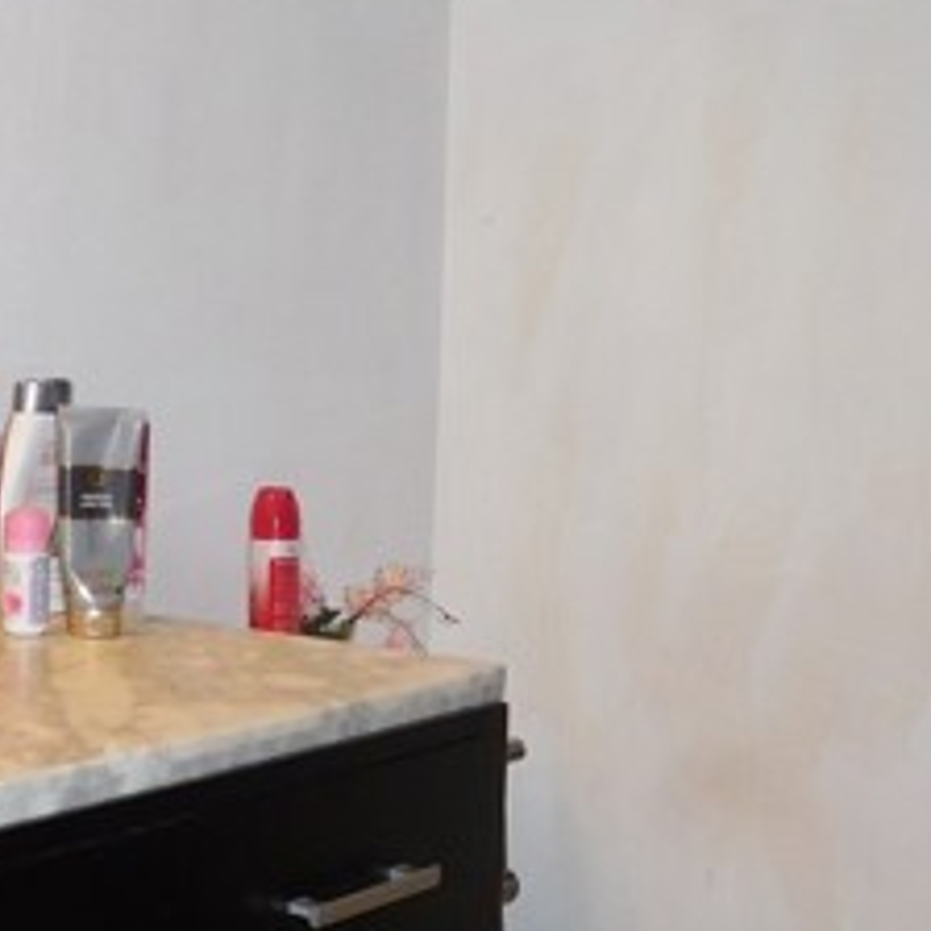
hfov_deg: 24.6
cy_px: 536
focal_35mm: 63
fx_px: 1917
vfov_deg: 27.3
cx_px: -195
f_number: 3.4
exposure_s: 1/30
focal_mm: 4.5
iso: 200
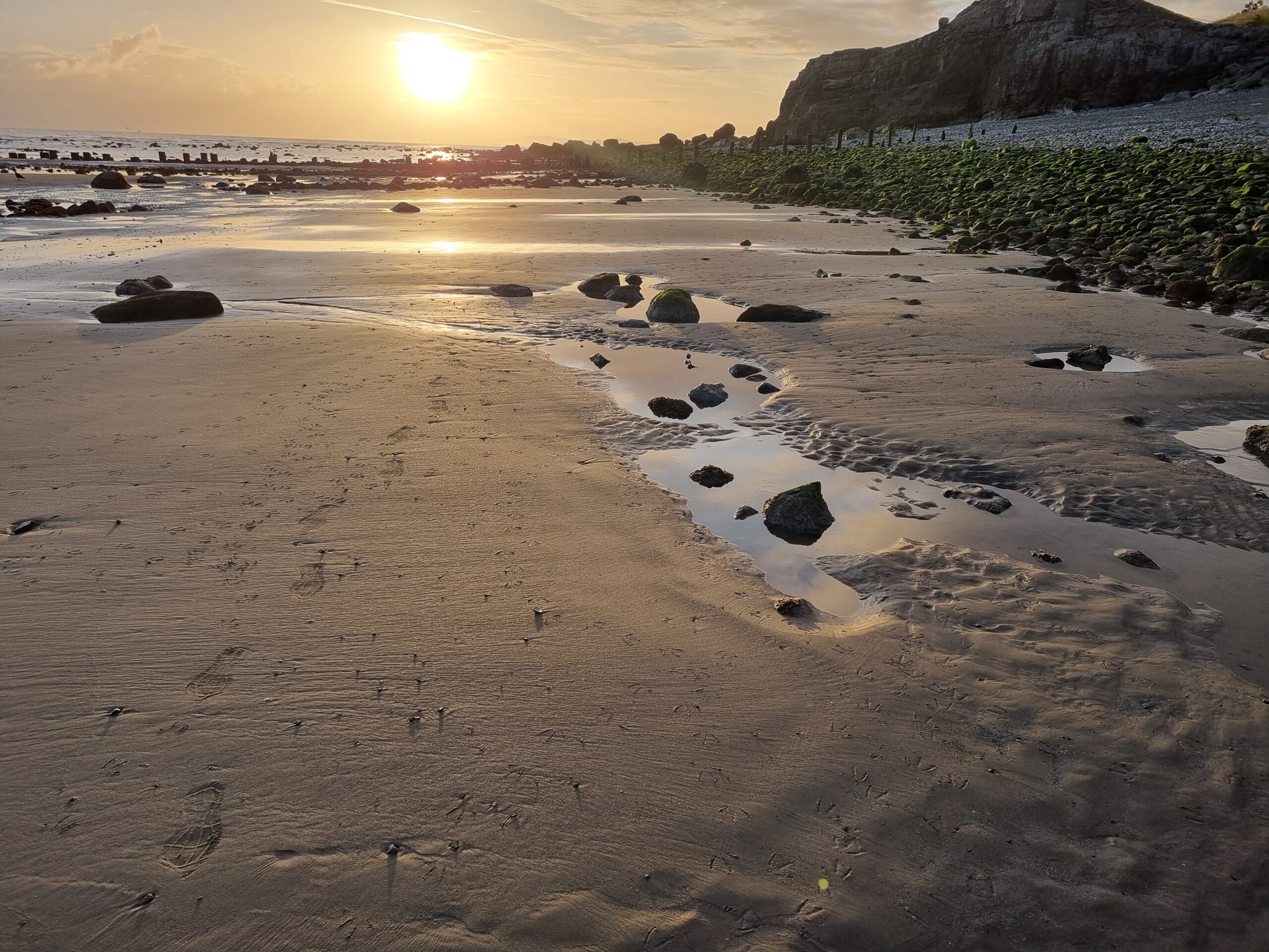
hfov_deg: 67.3
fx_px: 953
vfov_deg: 53.1
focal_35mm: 26
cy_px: 476
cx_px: 634
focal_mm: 5.4
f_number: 1.8
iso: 50
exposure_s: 1/2020
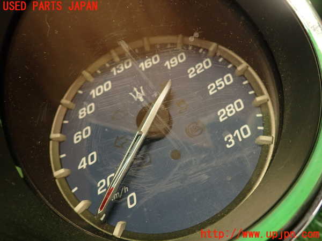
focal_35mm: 25
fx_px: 233
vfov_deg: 54.9
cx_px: 161
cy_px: 120
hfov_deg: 69.4
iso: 250
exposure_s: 1/30
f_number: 2
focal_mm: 4.5
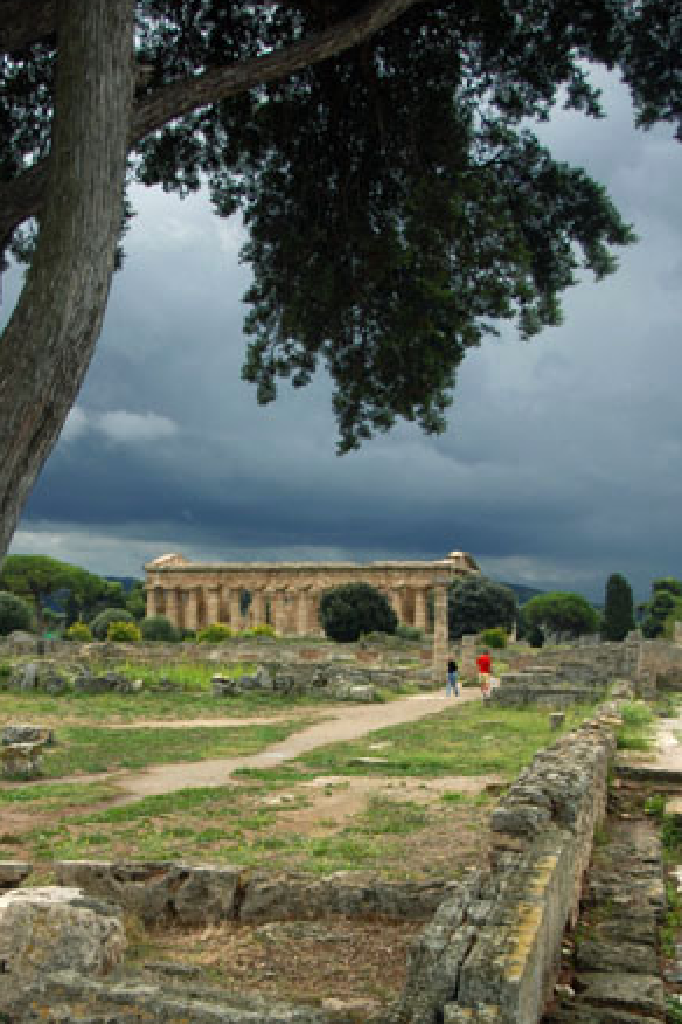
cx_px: 237
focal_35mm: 51
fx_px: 1449
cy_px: 659
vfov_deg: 38.6
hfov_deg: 26.4
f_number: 3.8
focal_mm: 24
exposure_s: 1/250
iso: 100
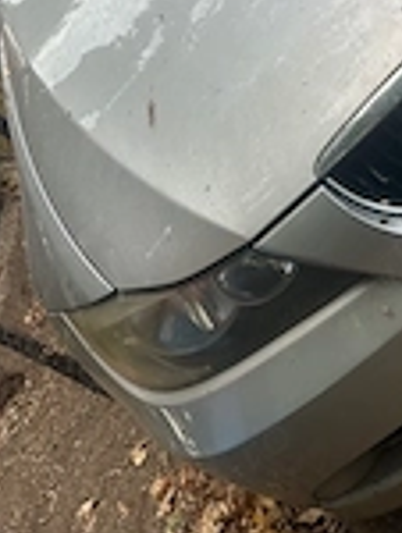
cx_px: 523
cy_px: -4
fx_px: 988
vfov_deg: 28.3
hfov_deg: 20.9
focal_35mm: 64
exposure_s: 1/745
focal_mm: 6.86
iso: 80
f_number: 1.78
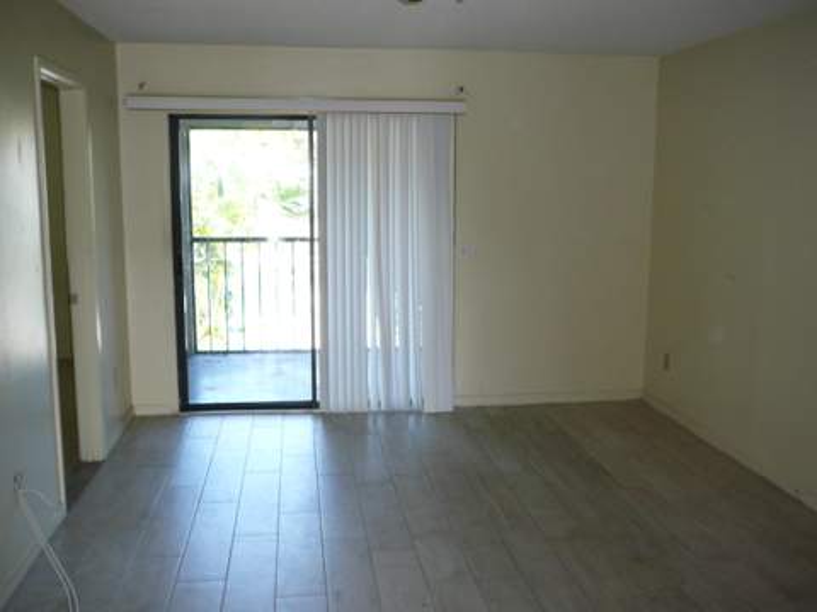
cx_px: 408
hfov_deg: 52.6
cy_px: 306
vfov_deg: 40.7
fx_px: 826
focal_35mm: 35
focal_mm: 5.2
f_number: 2.8
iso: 100
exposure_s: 1/30
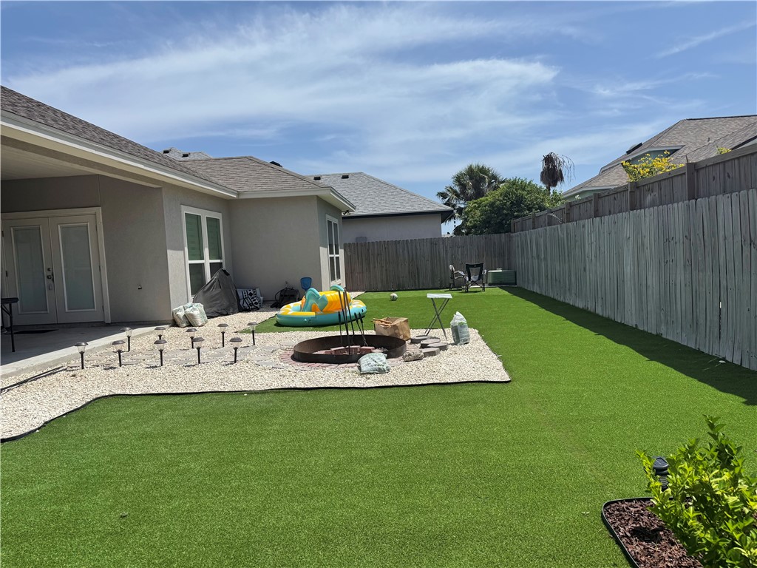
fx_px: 525
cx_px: 378
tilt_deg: -2.3
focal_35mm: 24
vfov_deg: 56.8
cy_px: 284
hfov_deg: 71.6
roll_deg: +3.2
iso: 80
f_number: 1.78
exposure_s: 1/7353
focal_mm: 6.76
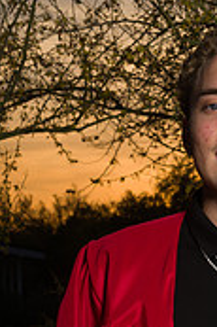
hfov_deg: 7.9
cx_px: 204
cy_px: 387
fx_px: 1558
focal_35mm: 172
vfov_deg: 11.7
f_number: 16
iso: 160
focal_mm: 66
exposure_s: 1/200
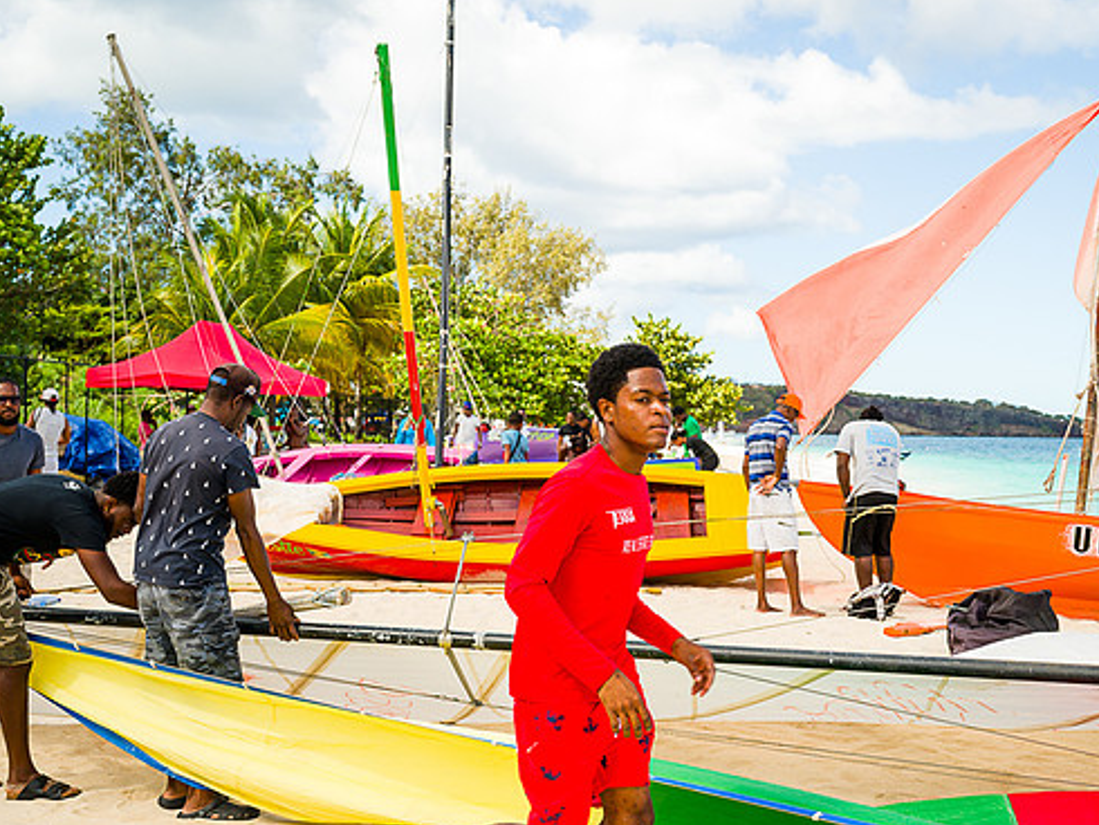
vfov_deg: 29.7
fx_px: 1556
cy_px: 480
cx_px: 569
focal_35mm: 49
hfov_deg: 38.9
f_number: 6.3
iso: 200
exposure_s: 1/320
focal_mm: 37
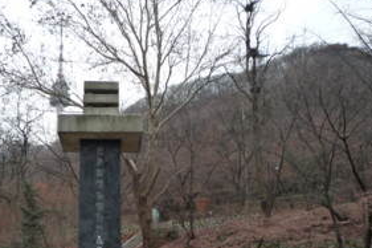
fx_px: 516
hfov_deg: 38.9
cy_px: 206
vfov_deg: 26.4
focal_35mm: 50
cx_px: 107
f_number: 2.8
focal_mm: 4.4
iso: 160
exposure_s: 1/250
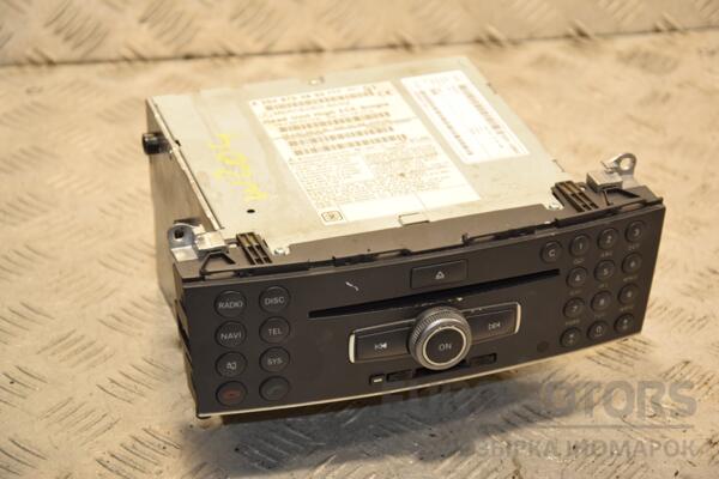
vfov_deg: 13.8
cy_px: 240
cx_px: 360
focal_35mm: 99
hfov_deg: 20.6
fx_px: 1977
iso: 800
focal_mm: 66
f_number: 5.3
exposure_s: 1/160
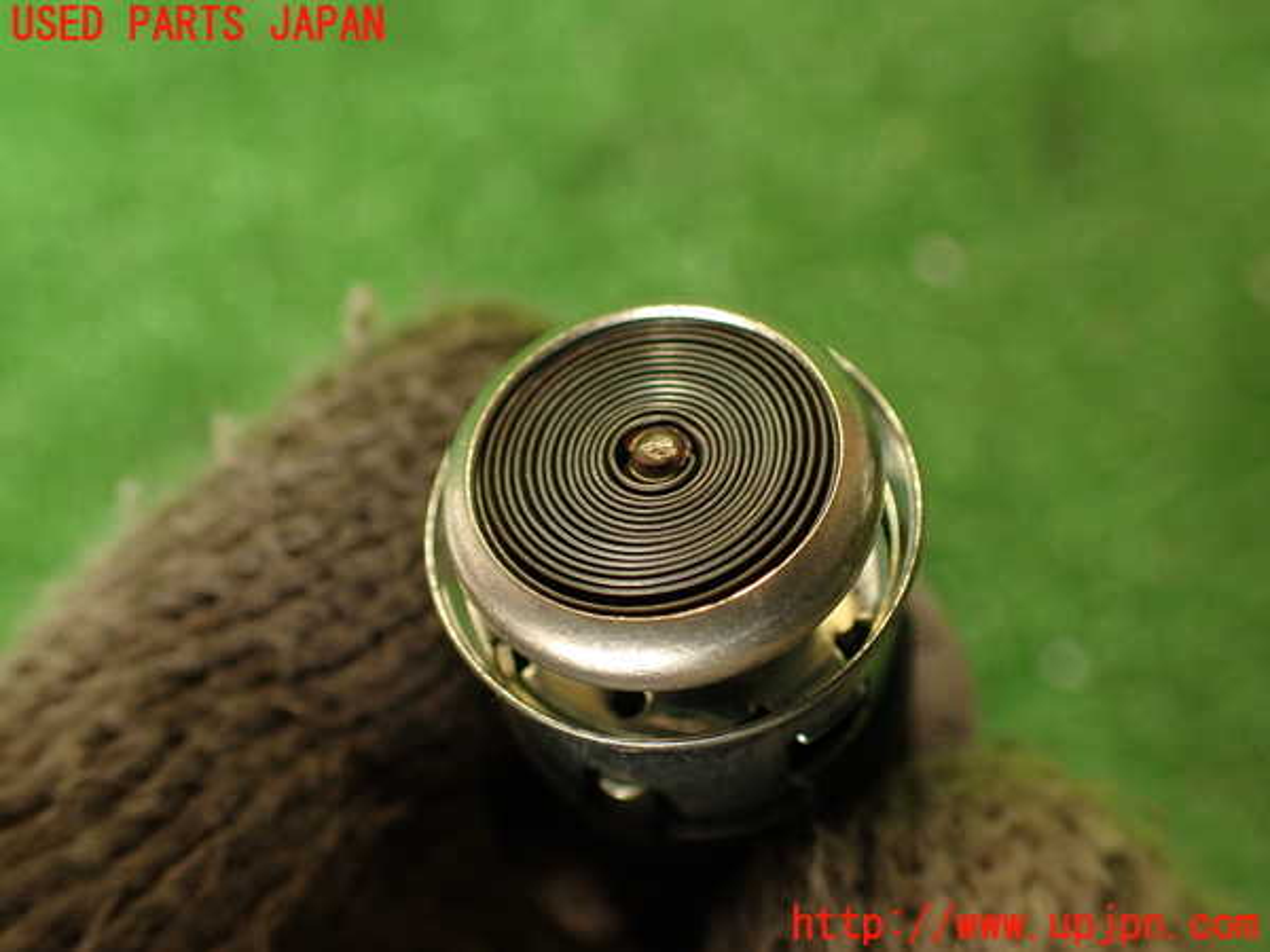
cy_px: 476
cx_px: 635
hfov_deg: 56.8
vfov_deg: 44.2
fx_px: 1174
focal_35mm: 32
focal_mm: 5.79
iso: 200
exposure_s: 1/50
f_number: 2.4
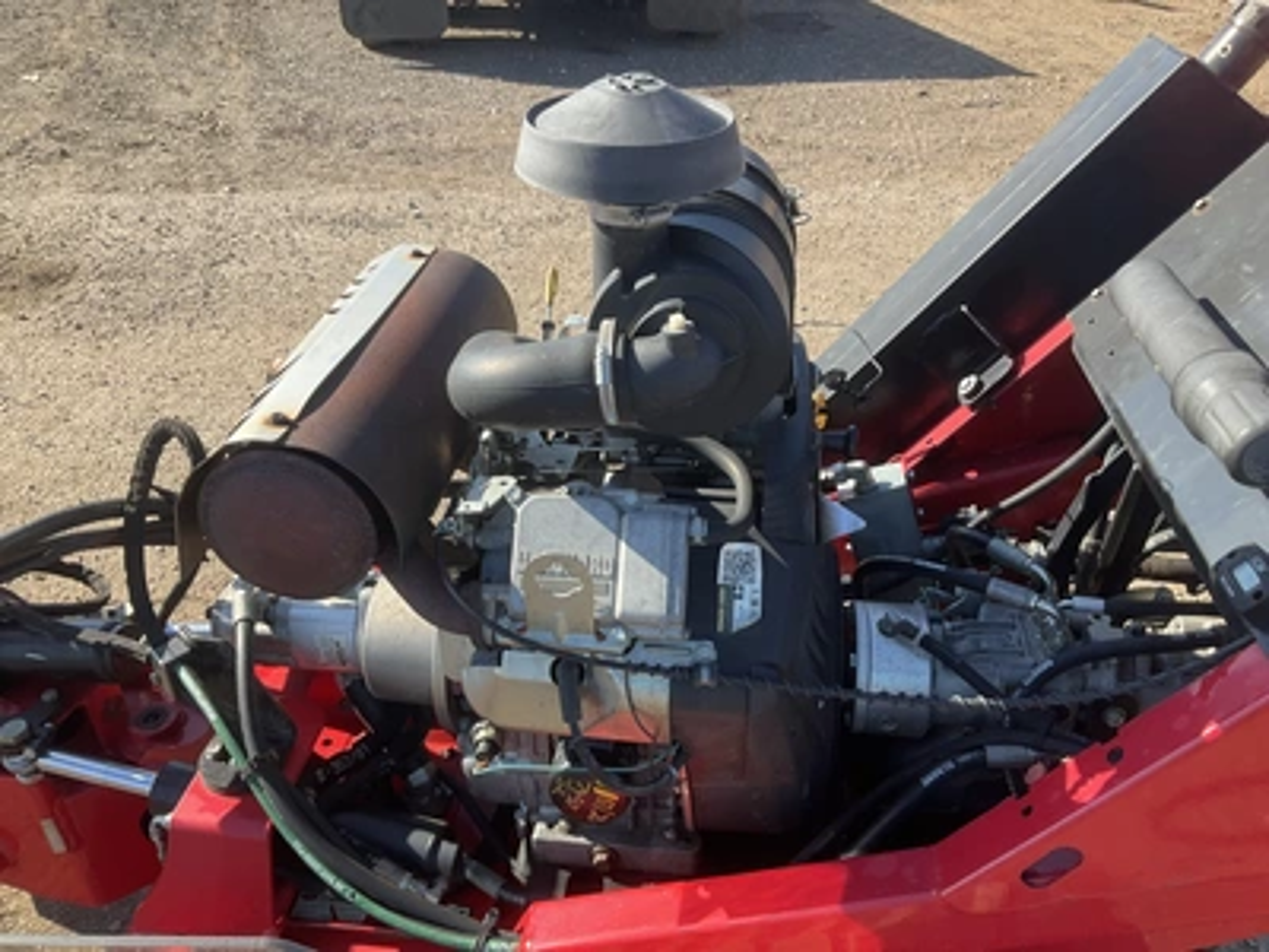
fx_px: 1063
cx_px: 634
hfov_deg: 61.7
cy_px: 476
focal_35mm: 29
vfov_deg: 48.2
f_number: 1.8
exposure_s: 1/442
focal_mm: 3
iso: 25
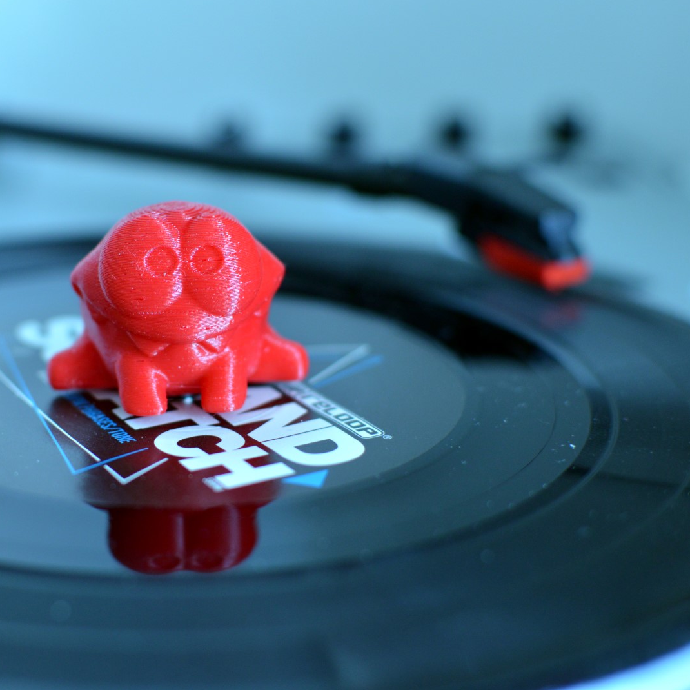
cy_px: 343
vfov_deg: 25.5
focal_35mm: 68
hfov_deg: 25.2
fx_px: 1525
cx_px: 190
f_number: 2.8
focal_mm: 35
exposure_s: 1/20
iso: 400
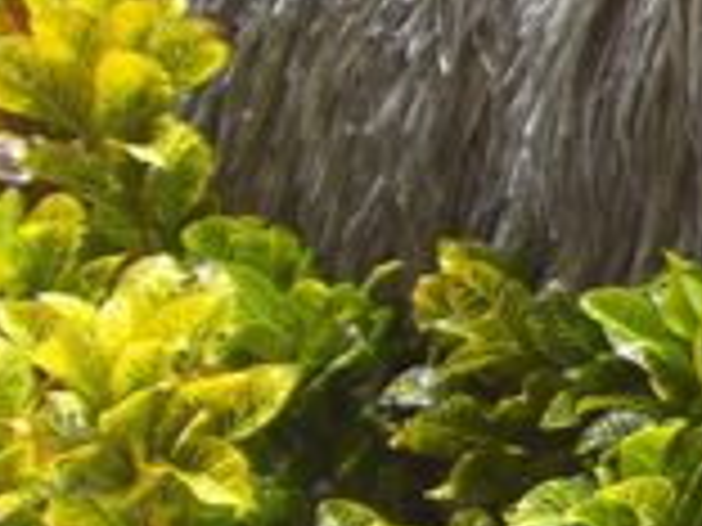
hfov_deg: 7.0
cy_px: 391
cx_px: 2214
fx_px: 5070
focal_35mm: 250
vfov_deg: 5.9
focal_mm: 6.2
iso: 64
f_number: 8
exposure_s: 1/125
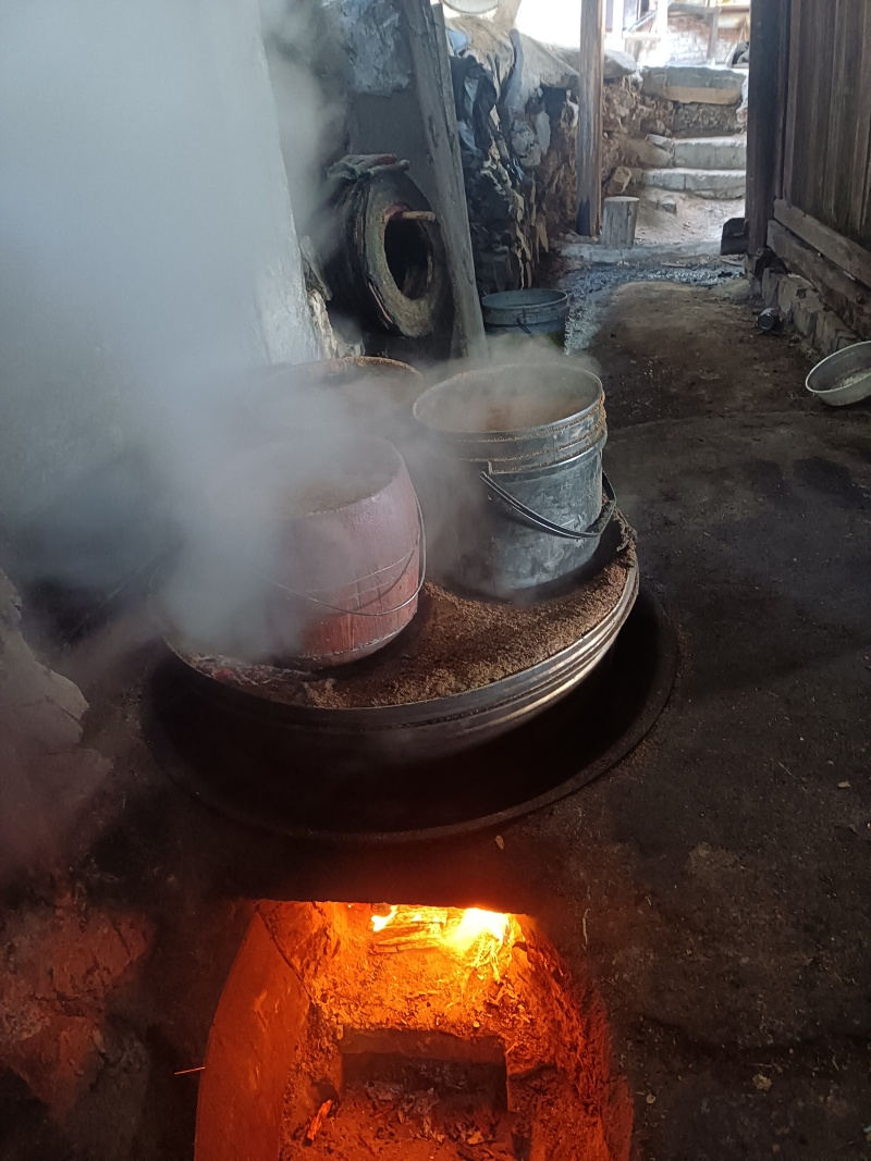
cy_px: 580
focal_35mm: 26
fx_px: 872
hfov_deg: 53.1
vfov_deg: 67.3
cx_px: 436
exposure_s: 1/20
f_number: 1.8
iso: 1270
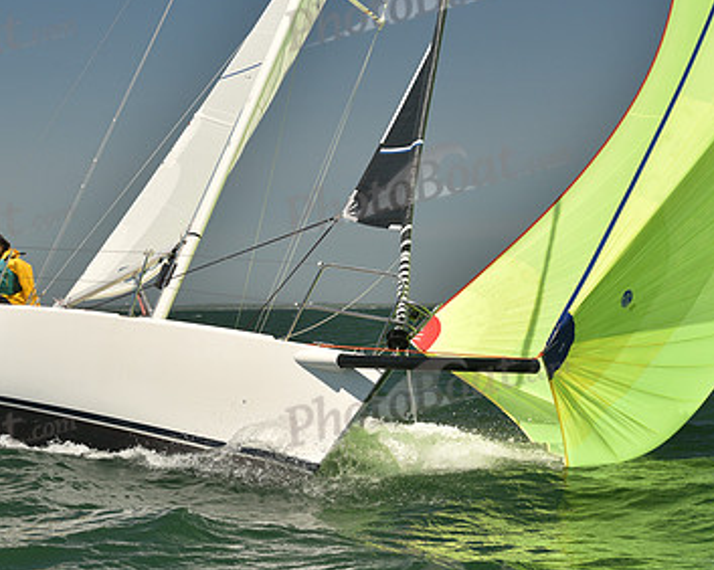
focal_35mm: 108
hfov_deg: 17.7
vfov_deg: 14.3
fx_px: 2281
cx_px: 182
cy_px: 318
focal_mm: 70
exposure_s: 1/800
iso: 250
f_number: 5.6
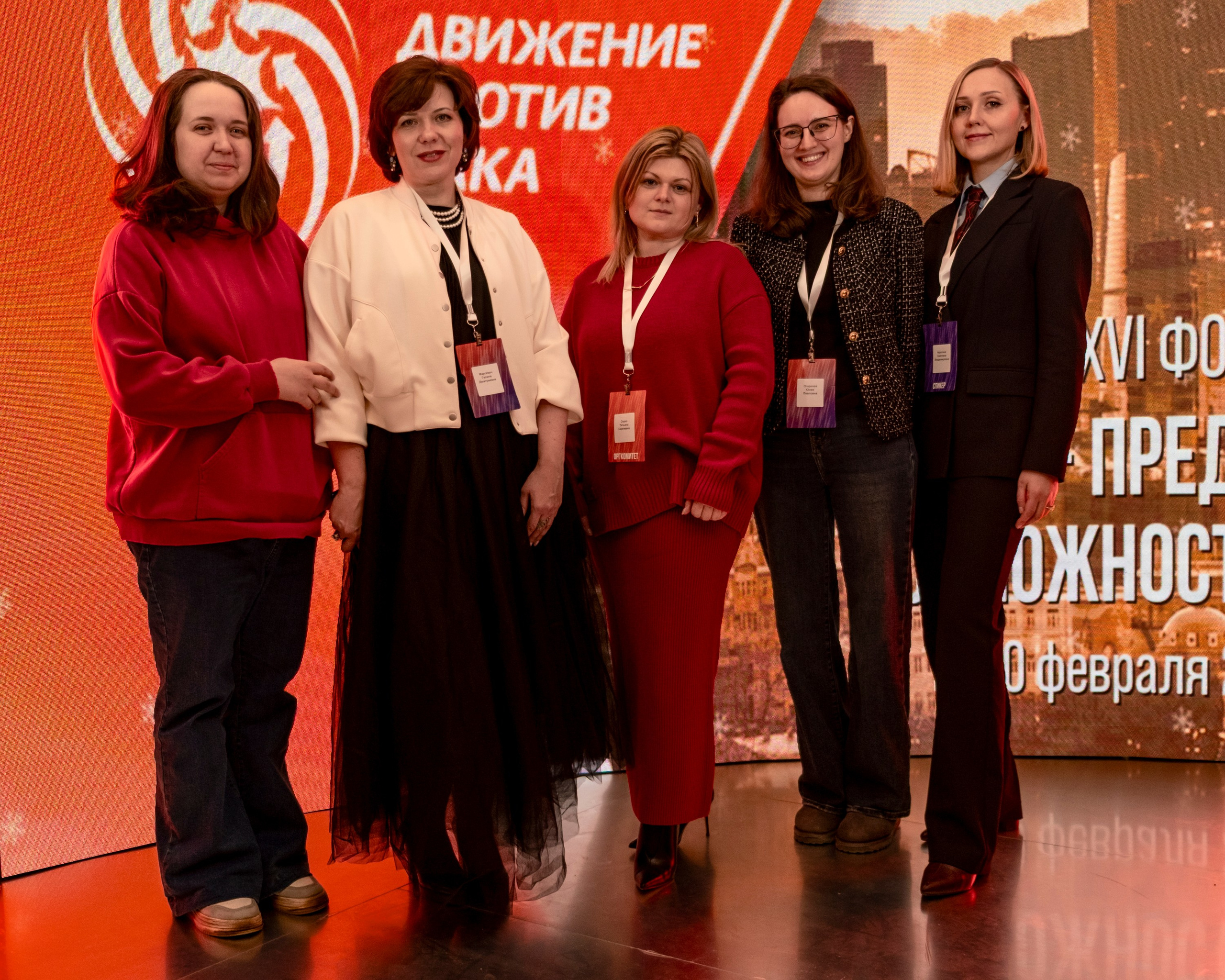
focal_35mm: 39
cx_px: 561
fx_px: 1405
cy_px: 504
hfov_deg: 47.1
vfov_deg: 38.5
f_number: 2.8
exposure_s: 1/160
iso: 250
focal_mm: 19.6
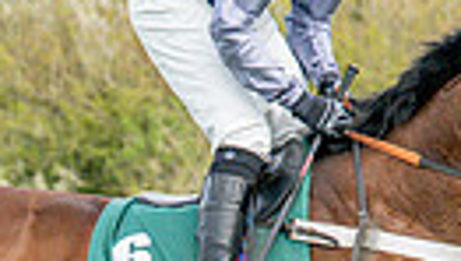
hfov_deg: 3.0
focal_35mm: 712
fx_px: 8712
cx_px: 111
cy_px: 265
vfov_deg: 1.7
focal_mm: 88
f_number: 4
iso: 400
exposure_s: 1/2500
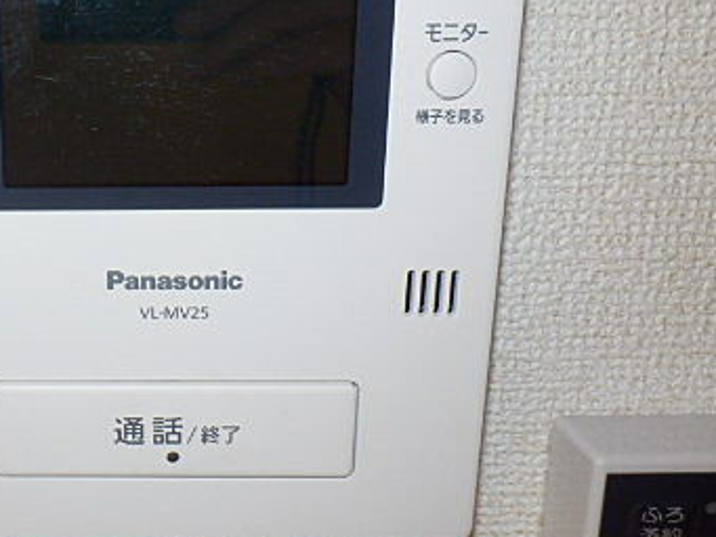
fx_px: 931
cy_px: 216
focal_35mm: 45
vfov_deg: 32.1
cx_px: 86
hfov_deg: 39.4
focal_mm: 4.2
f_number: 7.9
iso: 200
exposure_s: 1/30
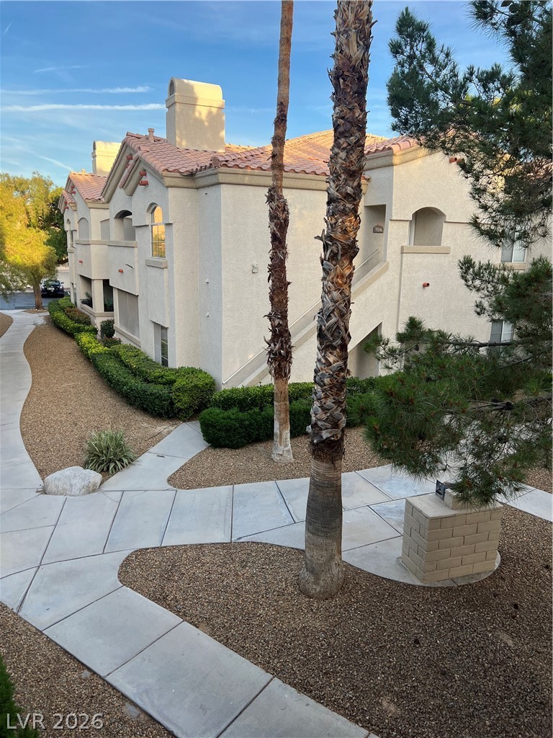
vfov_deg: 67.3
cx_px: 276
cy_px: 369
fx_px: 554
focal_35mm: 26
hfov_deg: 53.1
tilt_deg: -12.3
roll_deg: -1.5
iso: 50
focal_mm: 5.7
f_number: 1.5
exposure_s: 1/588
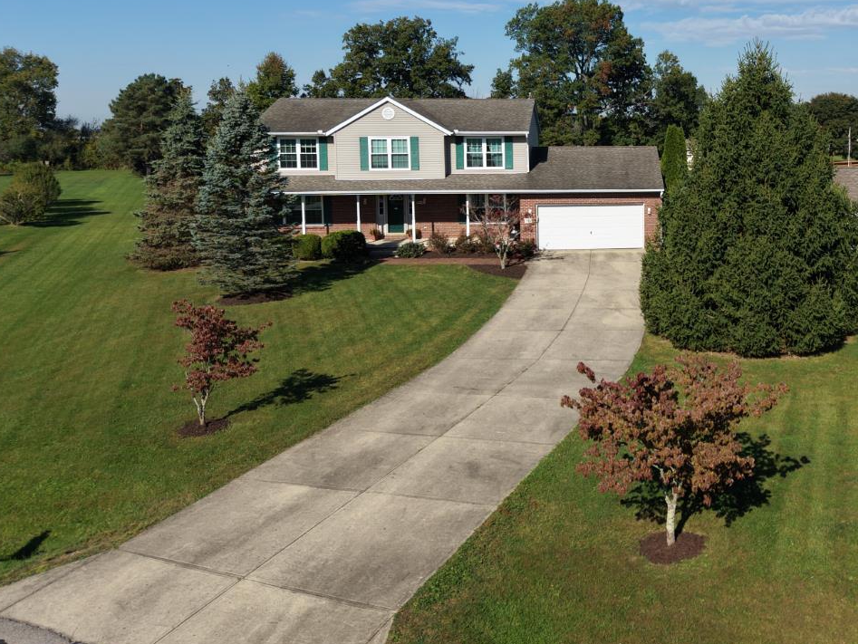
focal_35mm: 38
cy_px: 195
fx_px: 942
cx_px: 668
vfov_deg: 37.2
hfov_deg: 46.7
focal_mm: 8.67
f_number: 1.8
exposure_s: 1/5000
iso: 140
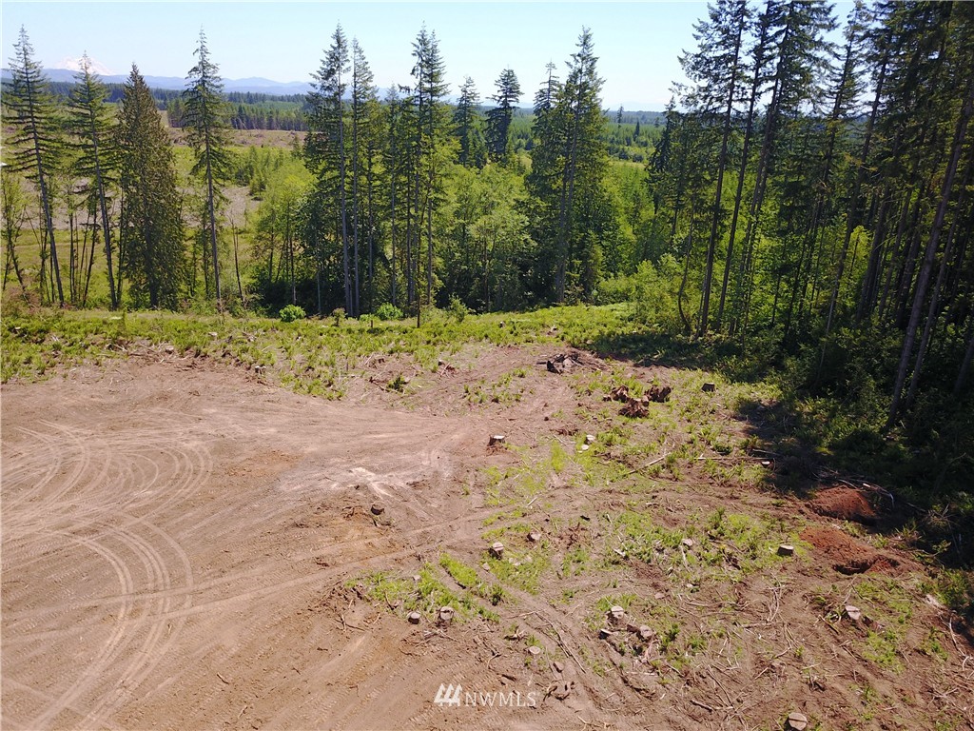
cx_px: 487
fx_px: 732
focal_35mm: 26
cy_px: 366
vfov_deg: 53.1
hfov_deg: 67.3
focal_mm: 4.73
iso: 100
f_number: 2.2
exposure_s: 1/633
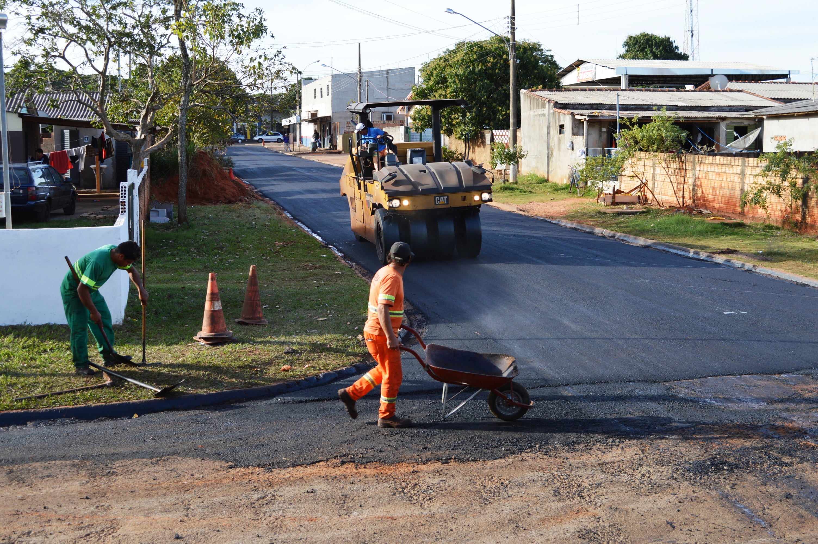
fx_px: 1090
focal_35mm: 48
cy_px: 272
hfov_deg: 41.1
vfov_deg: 28.0
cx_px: 409
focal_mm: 32
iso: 100
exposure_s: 1/160
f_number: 6.3
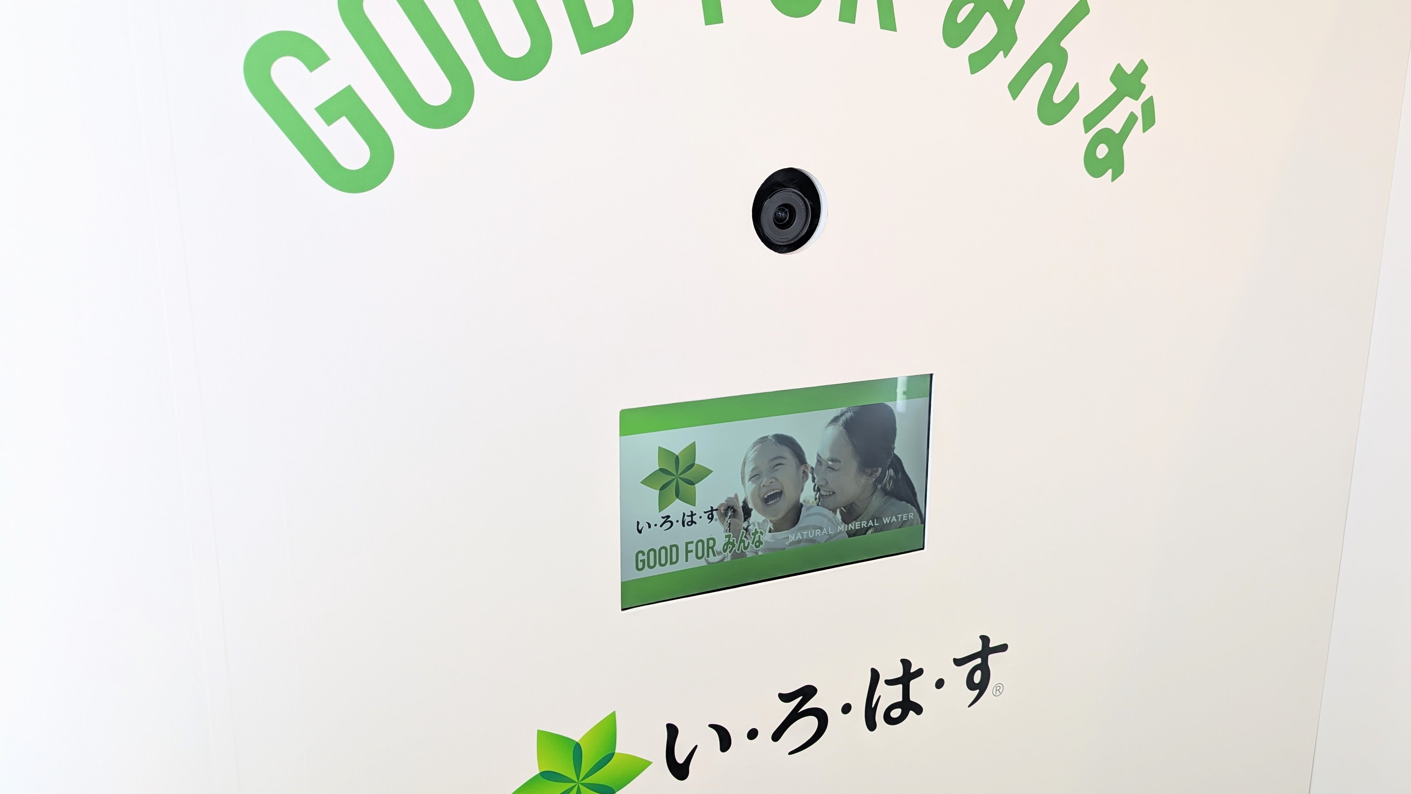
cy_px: 355
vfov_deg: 42.8
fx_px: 1010
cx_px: 714
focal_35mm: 27
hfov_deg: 69.9
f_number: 1.85
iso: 94
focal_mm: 6.81
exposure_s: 1/188
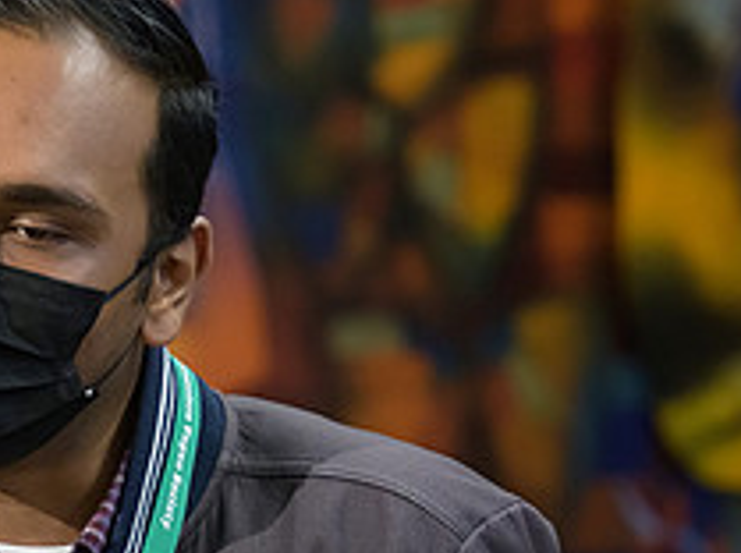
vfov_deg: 2.1
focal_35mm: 693
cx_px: 74
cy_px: 540
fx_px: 14809
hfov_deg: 2.9
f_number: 4
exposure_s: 1/250
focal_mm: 240
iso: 4000
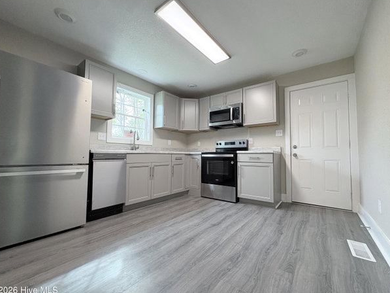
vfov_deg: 81.8
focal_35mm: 15
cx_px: 200
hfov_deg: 98.1
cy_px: 148
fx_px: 169
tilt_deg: +3.2
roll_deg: -0.1
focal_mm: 2.22
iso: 200
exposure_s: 1/93
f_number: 2.2
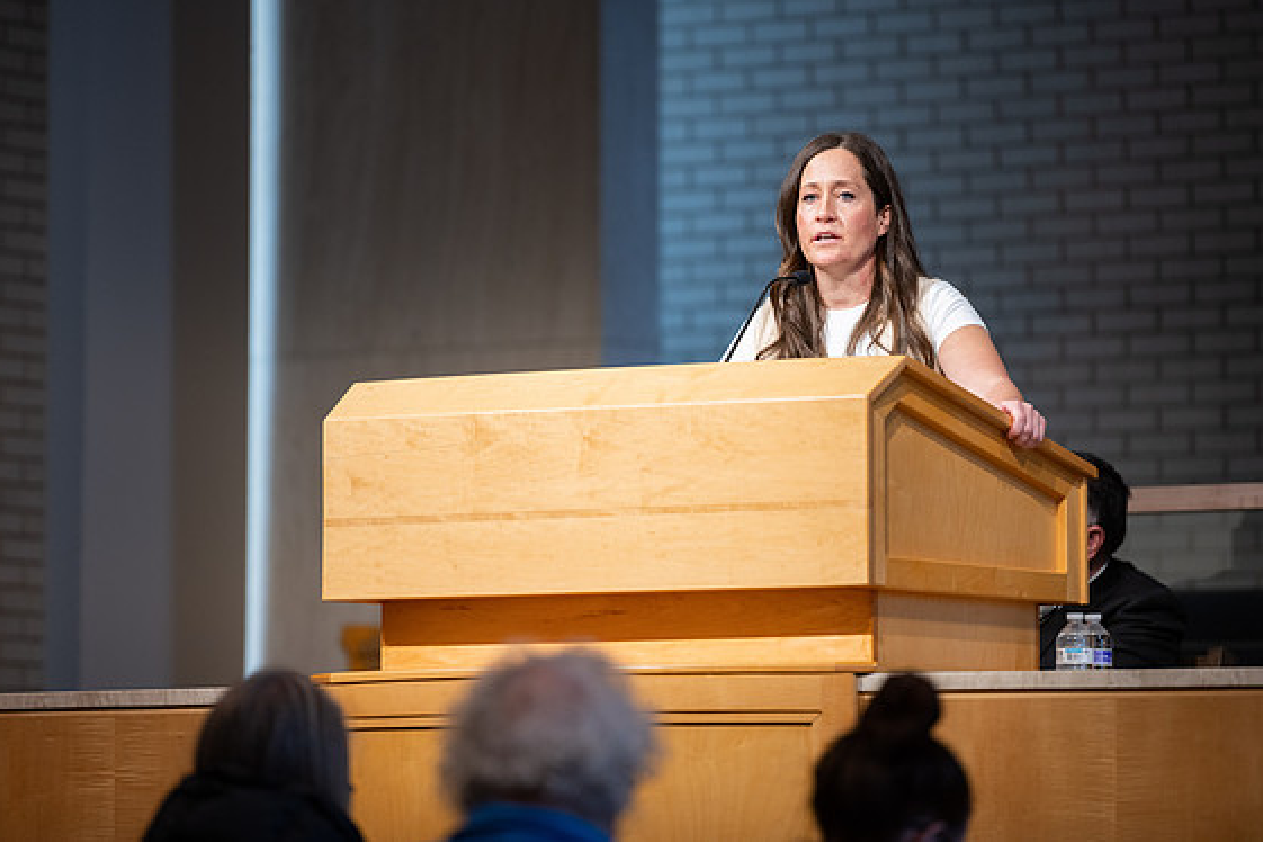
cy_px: 409
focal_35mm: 207
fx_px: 7262
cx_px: 624
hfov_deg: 9.9
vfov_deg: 6.6
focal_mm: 200
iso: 640
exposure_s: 1/160
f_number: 2.8
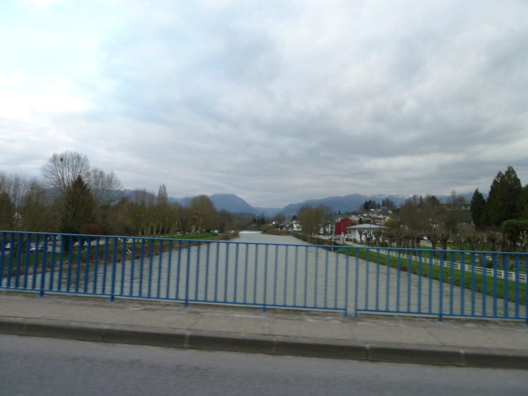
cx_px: 264
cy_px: 198
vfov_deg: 54.9
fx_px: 381
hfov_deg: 69.4
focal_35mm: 25
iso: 250
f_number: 3.3
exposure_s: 1/250
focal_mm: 4.1
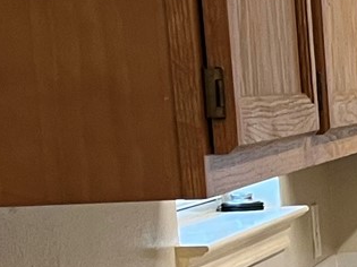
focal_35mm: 169
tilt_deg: -6.5
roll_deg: +2.4
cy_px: 273
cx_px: 933
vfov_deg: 8.7
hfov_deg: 9.9
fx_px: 1742
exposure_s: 1/60
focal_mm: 5.1
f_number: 1.6
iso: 100
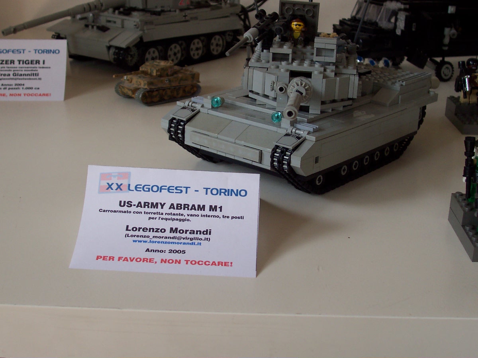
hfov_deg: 33.8
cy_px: 179
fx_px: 787
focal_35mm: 57
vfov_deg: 25.7
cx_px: 239
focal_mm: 8.6
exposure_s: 1/125
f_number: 3.4
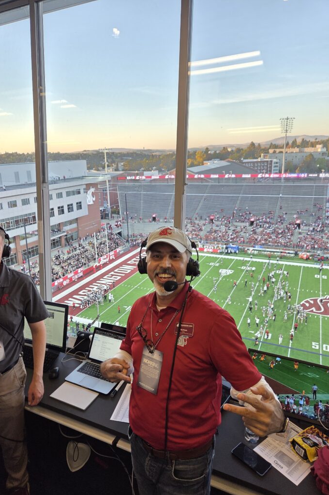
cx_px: 151
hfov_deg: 53.0
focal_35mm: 24
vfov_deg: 73.8
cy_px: 248
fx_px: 329
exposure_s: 1/120
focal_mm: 5.4
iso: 64
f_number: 1.8
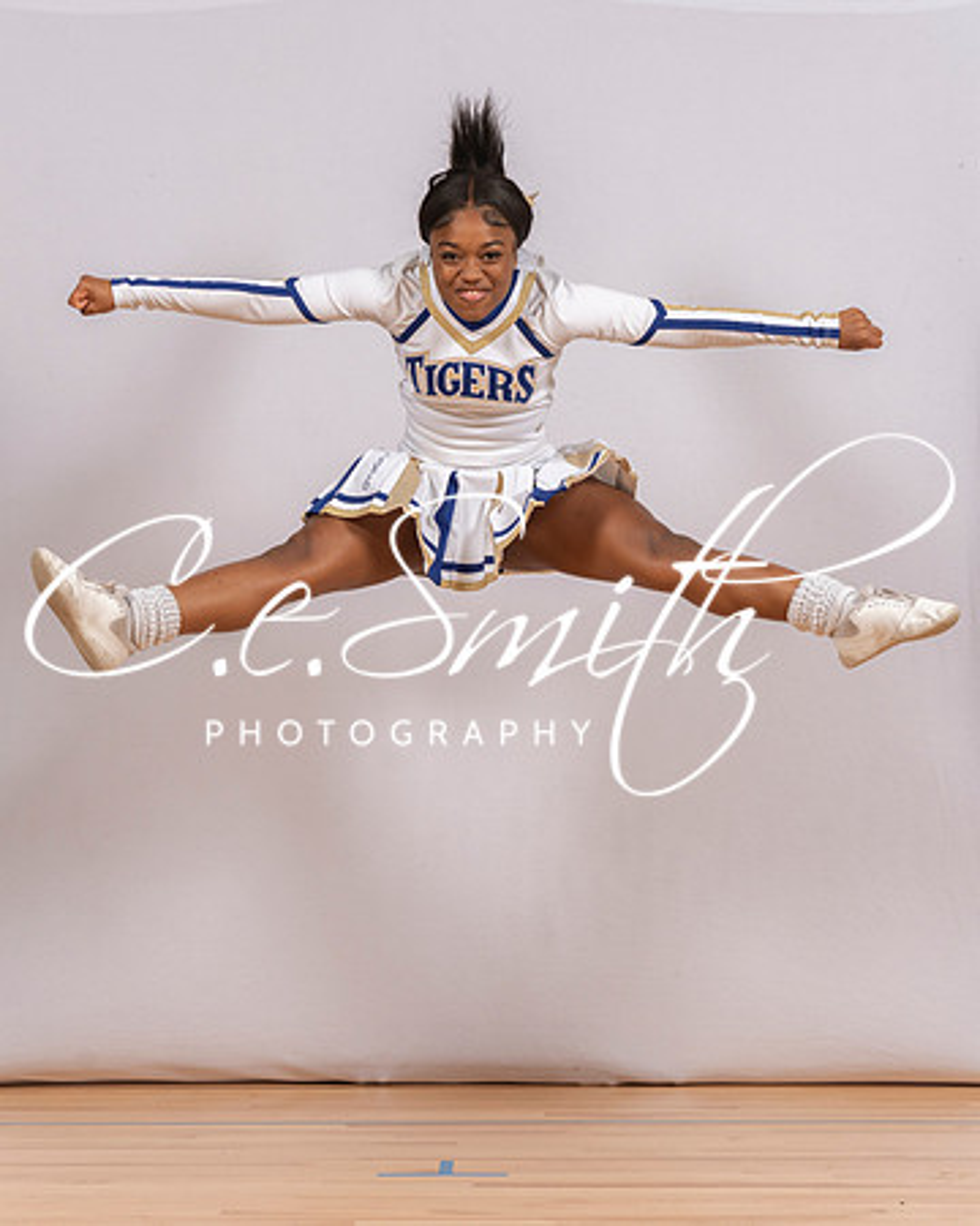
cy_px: 590
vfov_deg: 25.4
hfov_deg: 20.4
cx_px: 423
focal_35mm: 75
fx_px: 2716
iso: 400
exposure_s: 1/250
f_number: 8
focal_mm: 51
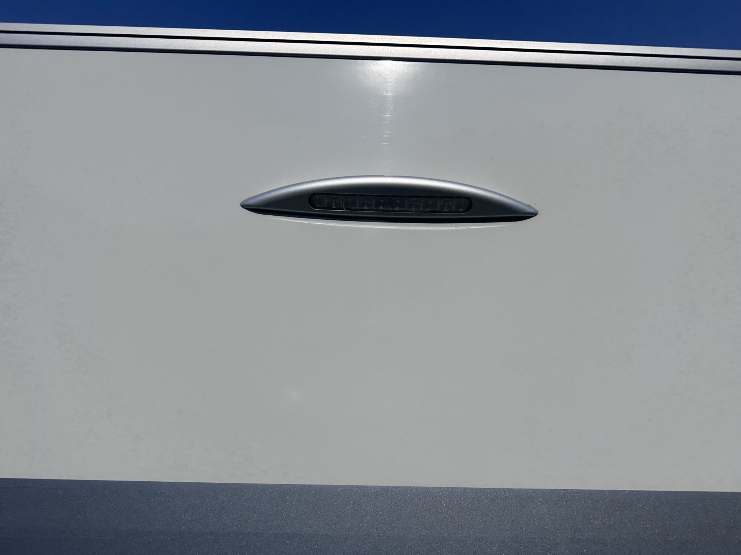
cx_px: 370
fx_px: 514
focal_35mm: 24
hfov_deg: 71.6
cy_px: 278
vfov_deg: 56.8
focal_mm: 6.86
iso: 80
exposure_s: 1/15625
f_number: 1.78
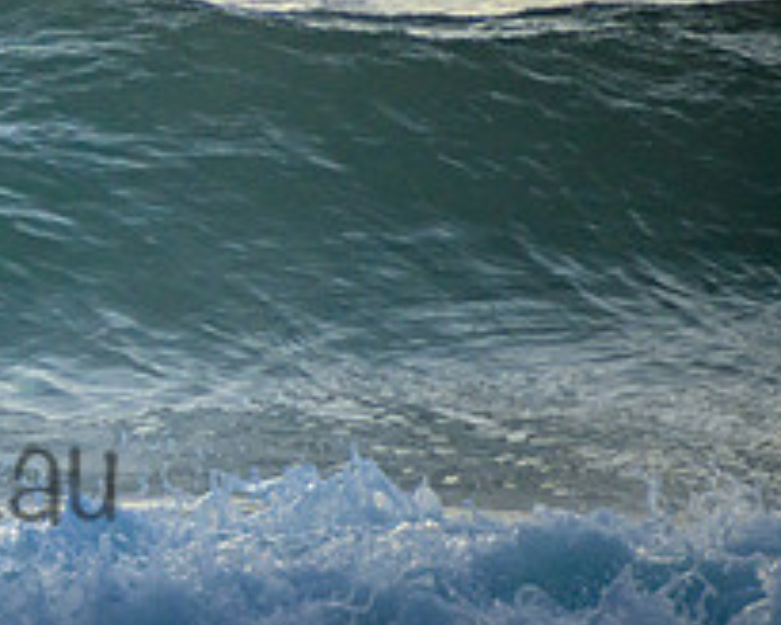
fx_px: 33701
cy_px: 162
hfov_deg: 1.3
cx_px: -498
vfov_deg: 1.1
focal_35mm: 1458
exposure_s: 1/2000
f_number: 5.6
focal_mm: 400
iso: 560
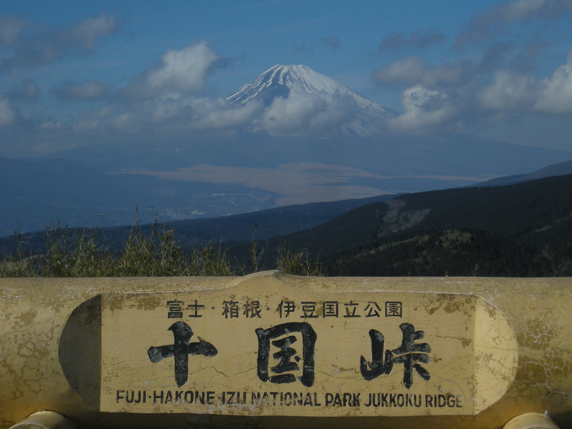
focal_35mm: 94
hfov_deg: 20.9
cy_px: 214
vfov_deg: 15.7
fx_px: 1553
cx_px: 286
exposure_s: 1/299
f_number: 8.8
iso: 50
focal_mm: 15.3
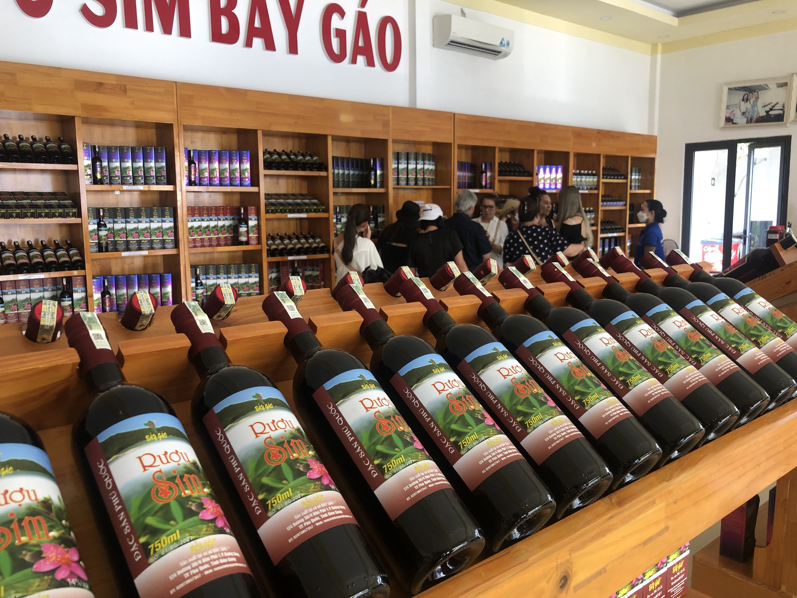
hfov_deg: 63.4
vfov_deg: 49.7
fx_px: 645
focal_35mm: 28
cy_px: 299
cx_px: 398
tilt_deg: -7.9
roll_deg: +1.7
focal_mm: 4
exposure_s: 1/25
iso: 32
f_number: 1.8
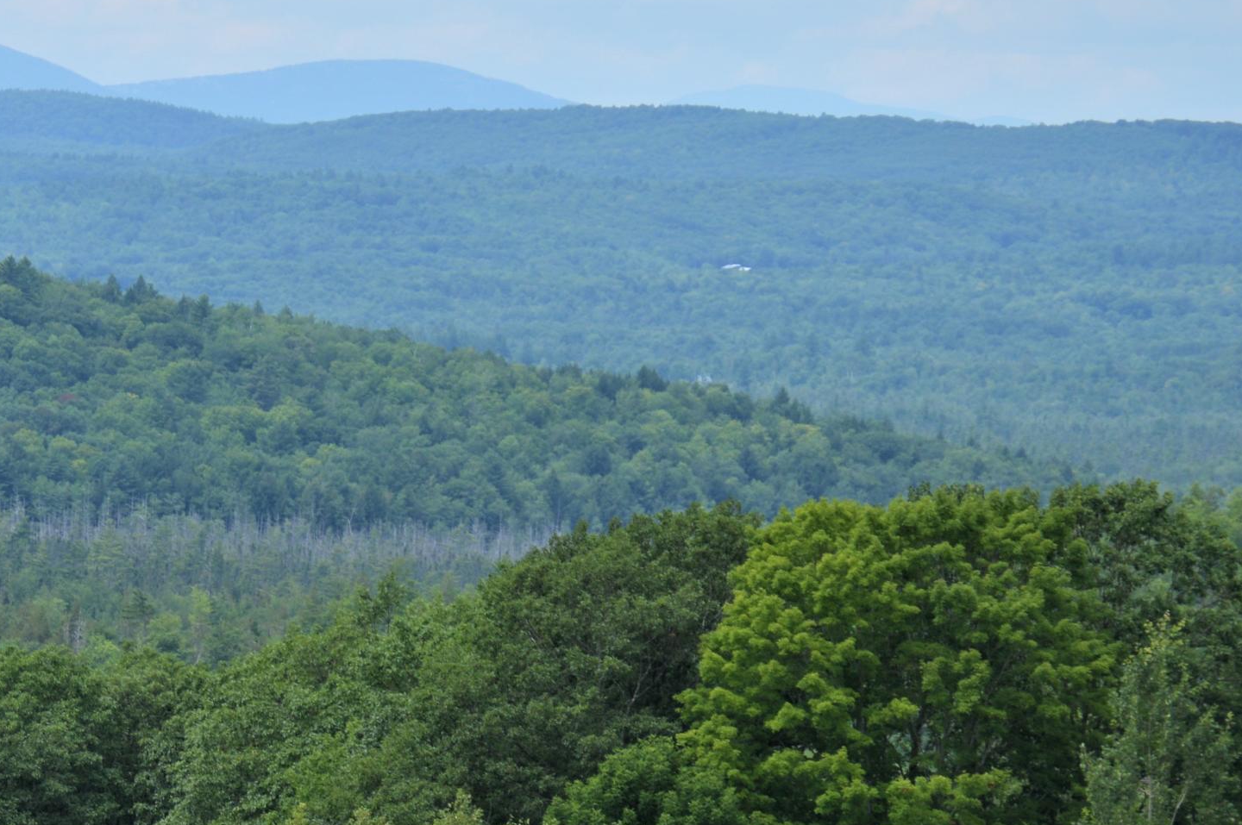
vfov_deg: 5.5
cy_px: 696
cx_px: -40
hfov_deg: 8.2
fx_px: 8616
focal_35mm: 250
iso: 100
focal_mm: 80
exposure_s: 1/500
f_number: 5.6
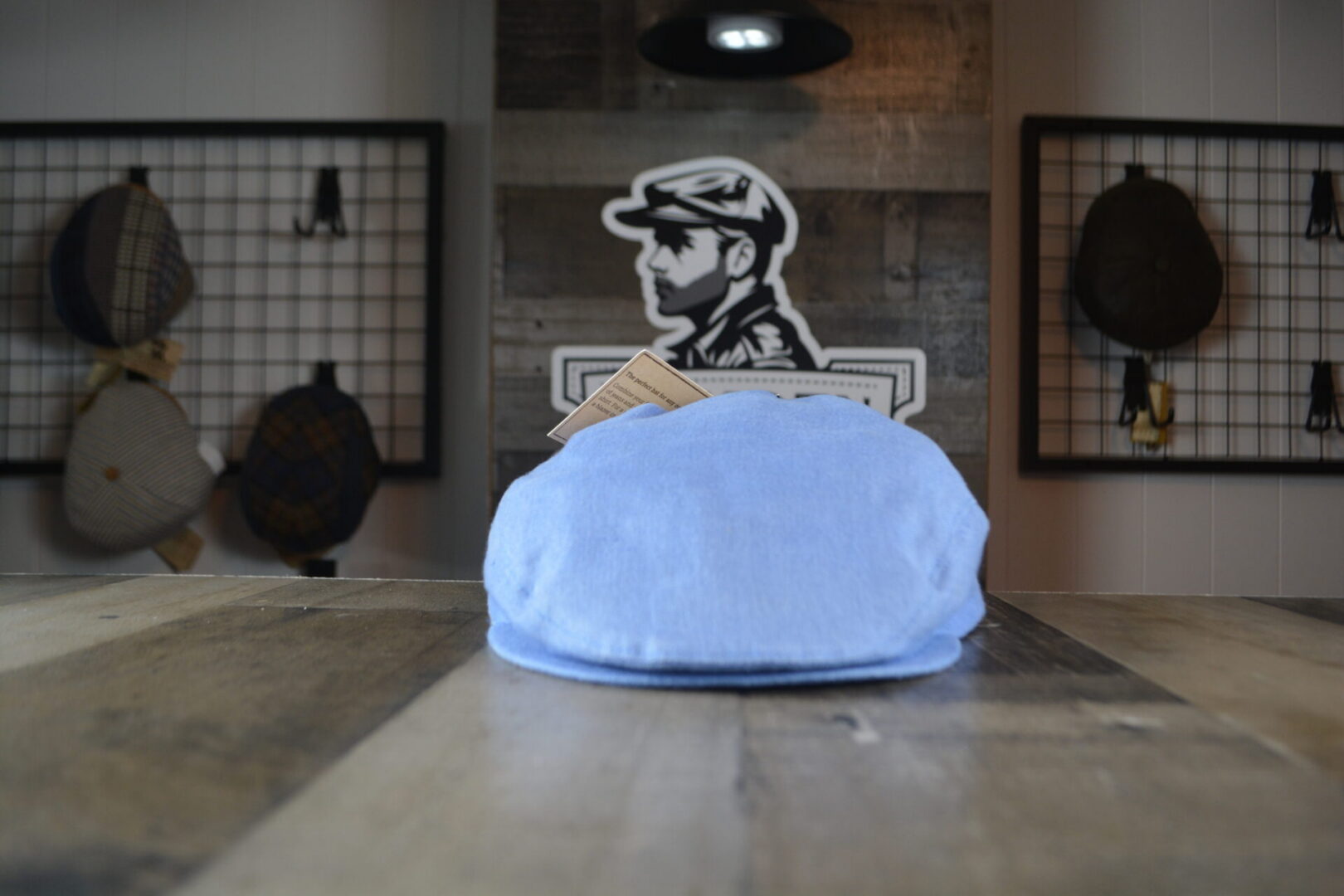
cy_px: 448
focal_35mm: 30
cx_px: 672
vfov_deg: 43.6
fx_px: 1120
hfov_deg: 61.9
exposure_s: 1/60
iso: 450
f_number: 4
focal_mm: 20
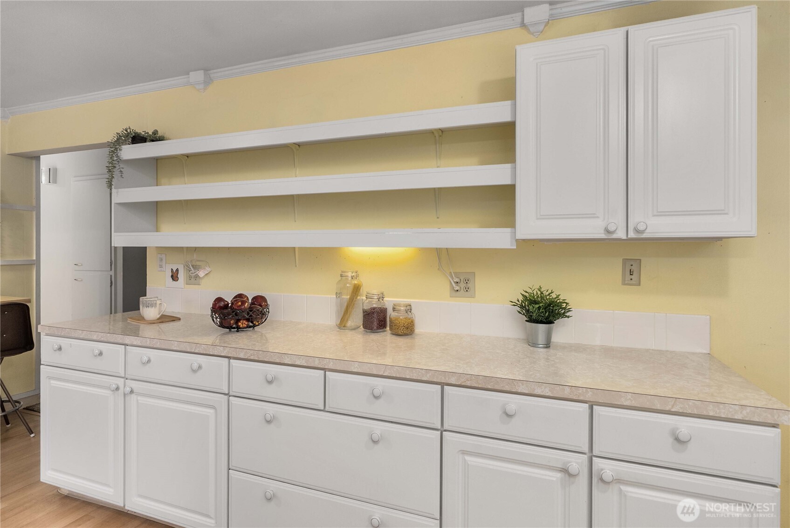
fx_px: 395
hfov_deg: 90.0
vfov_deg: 67.4
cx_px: 395
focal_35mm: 18
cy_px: 264
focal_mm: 18
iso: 1000
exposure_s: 1/6
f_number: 7.1
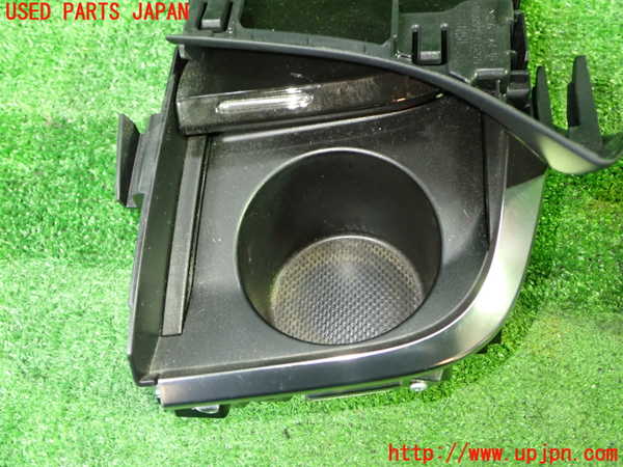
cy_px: 234
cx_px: 312
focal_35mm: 32
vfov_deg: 44.2
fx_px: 576
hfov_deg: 56.8
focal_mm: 5.79
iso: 800
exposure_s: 1/25
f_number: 2.4
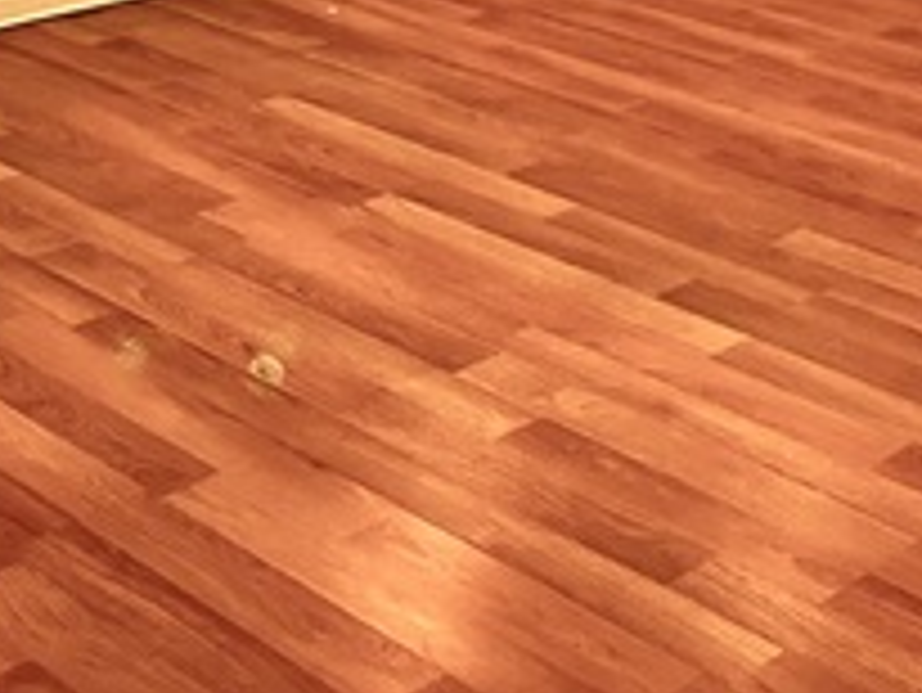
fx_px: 2159
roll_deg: -0.6
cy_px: -382
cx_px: 364
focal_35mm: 81
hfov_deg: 24.1
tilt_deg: -7.2
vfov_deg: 16.4
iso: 125
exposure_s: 1/60
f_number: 1.6
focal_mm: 5.1
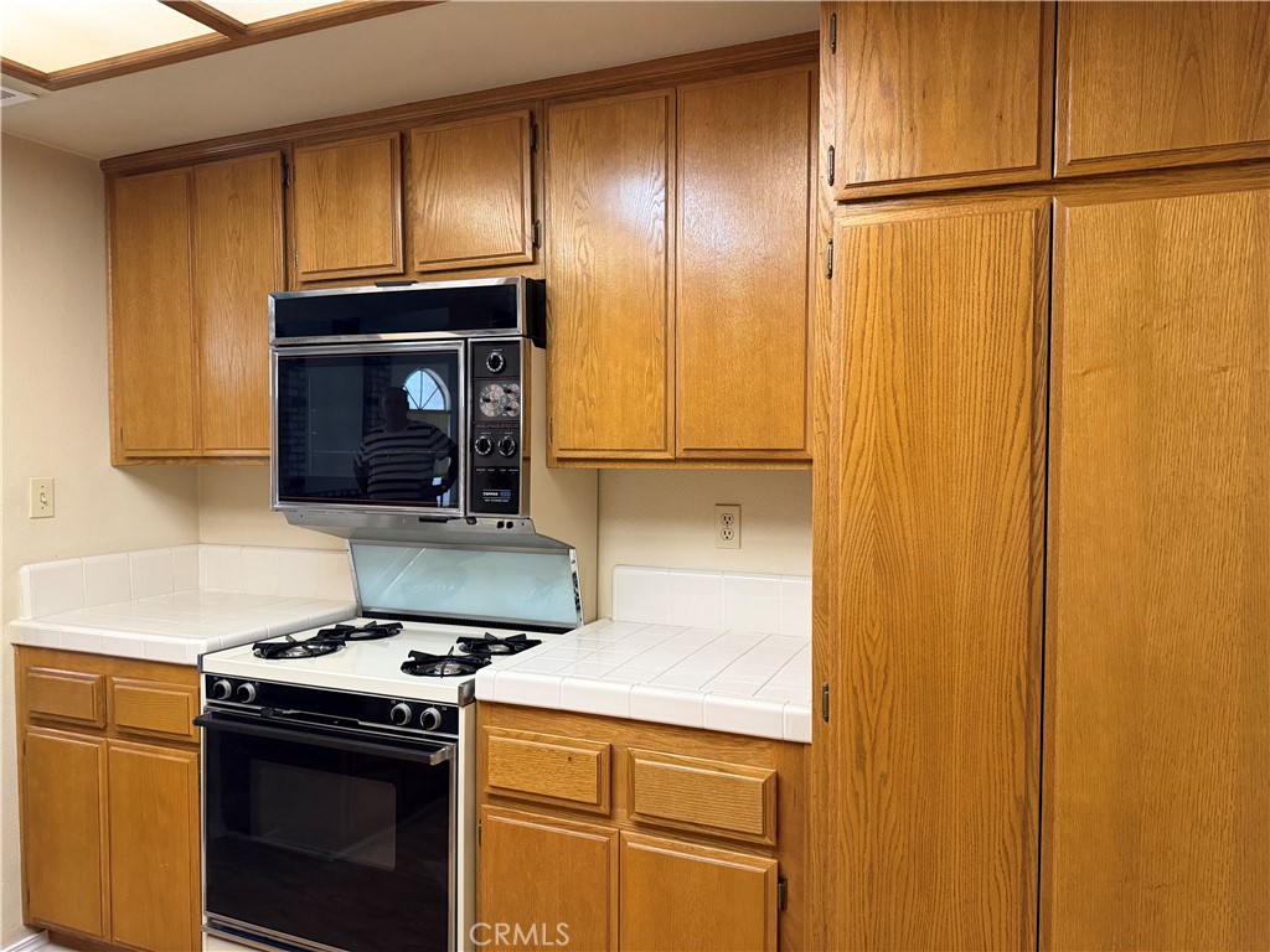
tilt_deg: -2.5
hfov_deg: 71.6
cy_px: 476
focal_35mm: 24
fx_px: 881
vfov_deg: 56.8
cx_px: 635
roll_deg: +0.5
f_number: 1.78
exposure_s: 1/60
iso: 400
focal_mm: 6.76
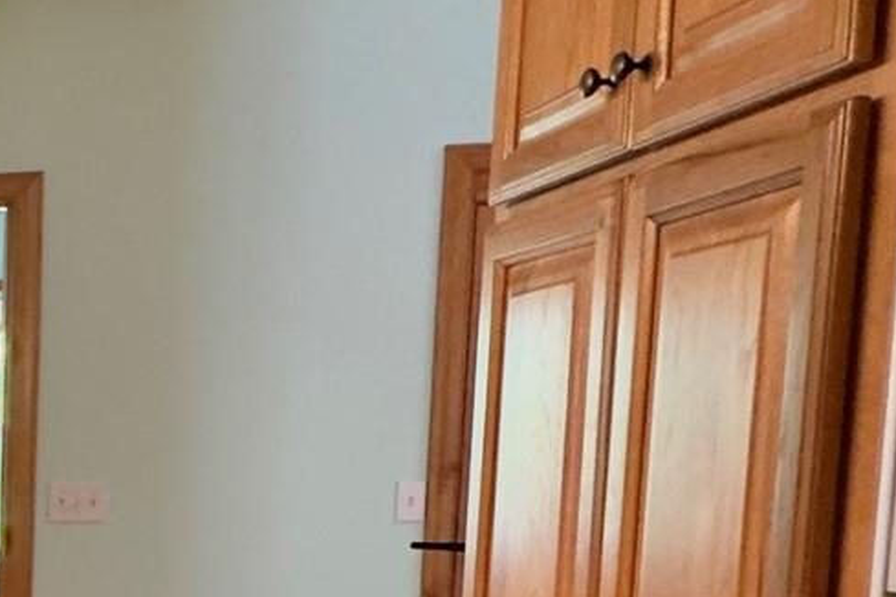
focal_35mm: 61
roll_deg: +0.5
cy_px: 628
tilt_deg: -6.6
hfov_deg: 24.1
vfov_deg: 21.3
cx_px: -520
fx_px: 1518
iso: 400
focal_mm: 2.22
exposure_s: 1/60
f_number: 2.2
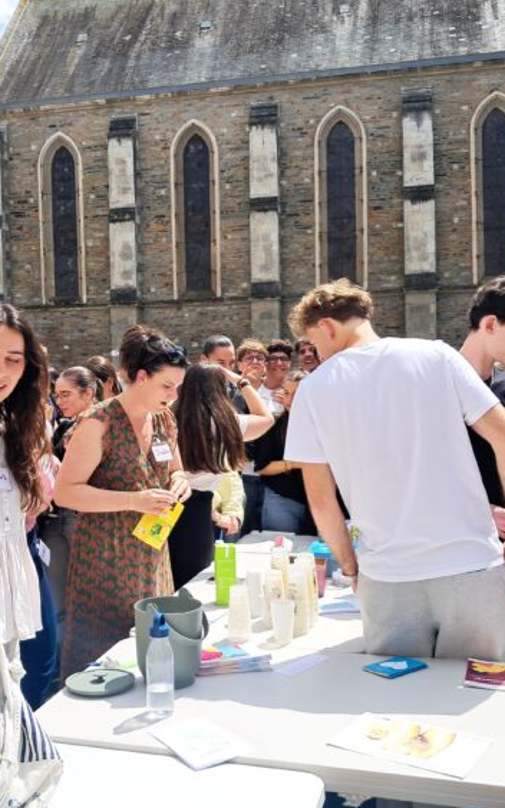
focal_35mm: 39
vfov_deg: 50.4
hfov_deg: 32.5
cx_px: 176
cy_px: 400
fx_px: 860
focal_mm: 4
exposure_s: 1/742
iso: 50
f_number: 1.8
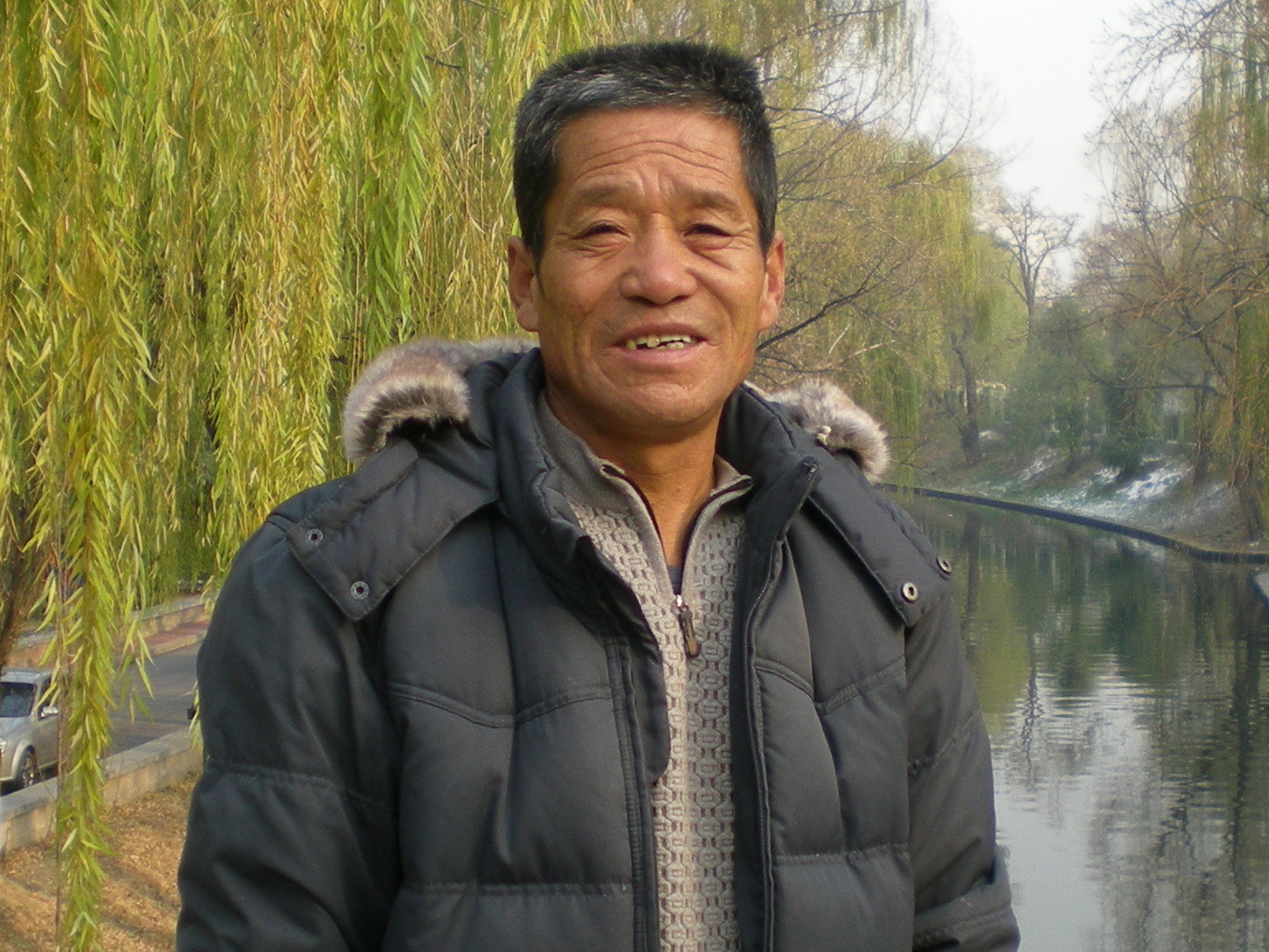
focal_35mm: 38
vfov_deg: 37.7
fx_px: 1393
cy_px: 476
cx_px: 634
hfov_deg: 49.0
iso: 50
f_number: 3.1
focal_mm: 6.3
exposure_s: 1/194
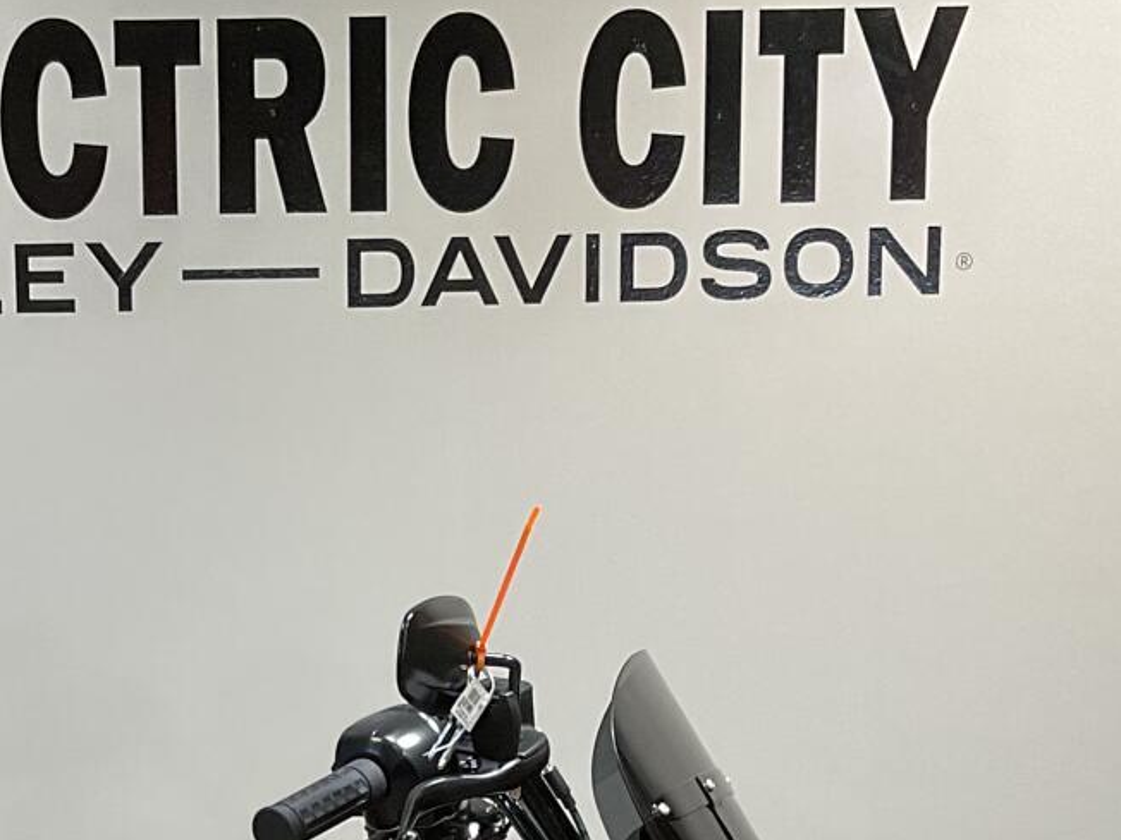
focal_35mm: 89
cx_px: 205
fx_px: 2882
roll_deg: +1.3
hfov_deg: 21.7
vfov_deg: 15.8
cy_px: 1086
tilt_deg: -10.9
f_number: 1.8
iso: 64
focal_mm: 3
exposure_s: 1/60
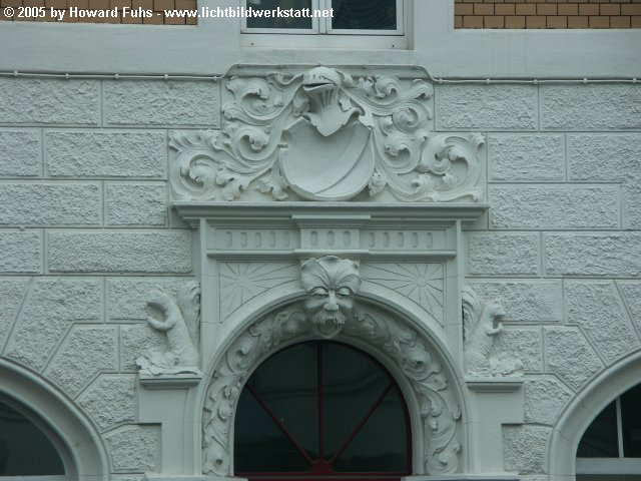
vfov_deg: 7.8
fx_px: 3537
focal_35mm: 191
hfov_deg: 10.4
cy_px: 240
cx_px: 320
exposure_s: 1/250
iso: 100
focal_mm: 48.46
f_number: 3.2
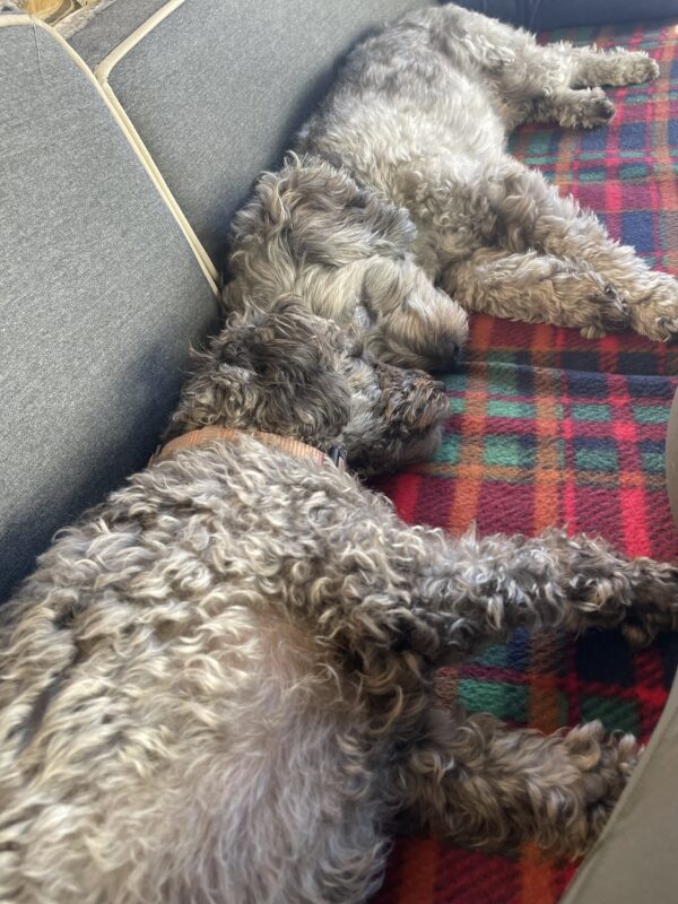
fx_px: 679
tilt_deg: -46.3
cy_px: 452
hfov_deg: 53.1
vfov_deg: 67.3
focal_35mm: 26
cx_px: 339
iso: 125
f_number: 1.6
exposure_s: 1/121
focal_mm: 4.2
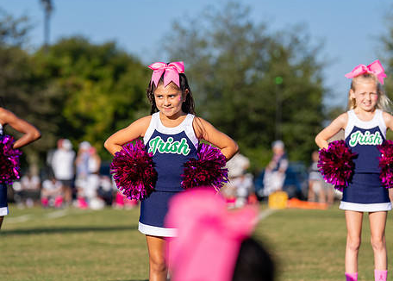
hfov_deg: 11.3
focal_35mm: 178
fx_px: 1987
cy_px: 124
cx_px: 160
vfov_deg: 8.1
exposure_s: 1/4000
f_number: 2.8
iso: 200
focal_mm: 123
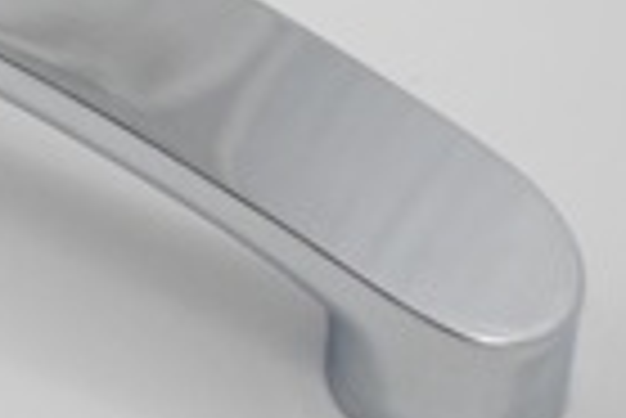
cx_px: -140
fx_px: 5292
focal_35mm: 304
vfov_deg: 4.5
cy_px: -27
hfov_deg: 6.7
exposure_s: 1/25
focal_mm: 44
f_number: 5.3
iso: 100
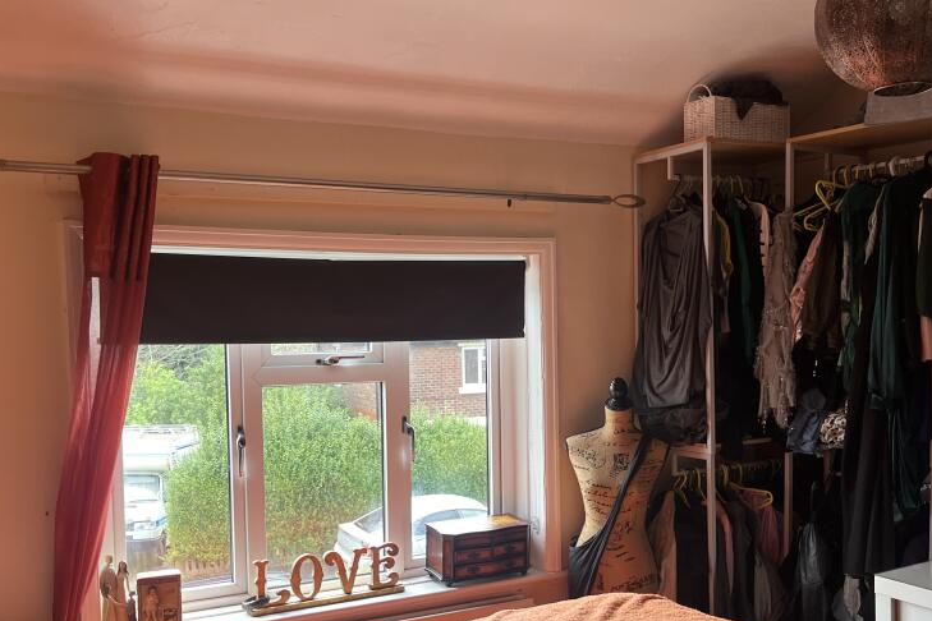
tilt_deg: -3.6
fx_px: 984
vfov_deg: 35.0
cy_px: 368
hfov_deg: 50.7
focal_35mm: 38
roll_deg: +2.1
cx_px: 465
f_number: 1.6
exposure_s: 1/121
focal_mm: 5.1
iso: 125
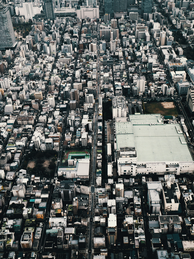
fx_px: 269
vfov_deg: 51.3
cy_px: 130
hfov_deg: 39.7
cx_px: 97
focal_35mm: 36
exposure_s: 1/100
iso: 200
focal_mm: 18
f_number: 8
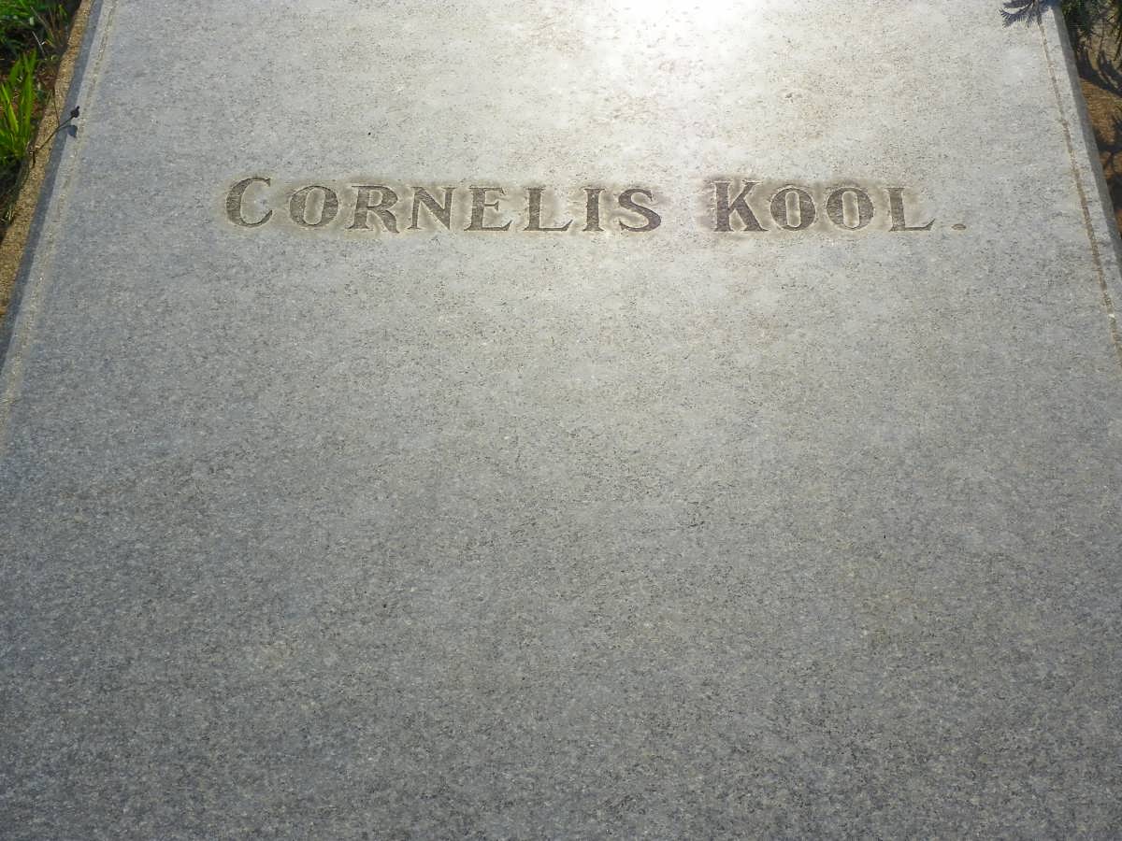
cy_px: 420
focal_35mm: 78
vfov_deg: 18.9
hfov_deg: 25.0
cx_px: 561
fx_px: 2528
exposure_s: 1/250
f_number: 5.6
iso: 64
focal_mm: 13.8
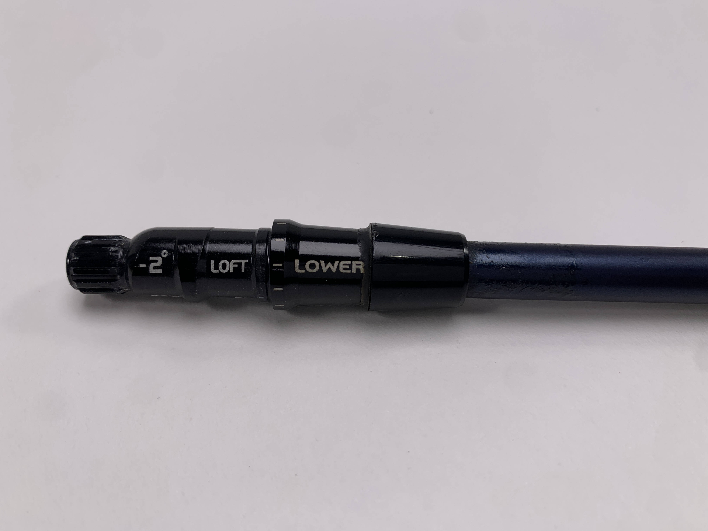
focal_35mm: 26
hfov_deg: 67.3
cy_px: 266
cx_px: 354
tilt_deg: -50.3
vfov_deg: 53.1
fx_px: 532
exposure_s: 1/359
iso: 25
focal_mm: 4.25
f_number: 1.8
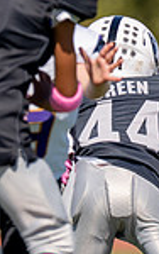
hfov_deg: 1.0
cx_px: 357
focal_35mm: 1353
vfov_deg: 1.6
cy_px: 65
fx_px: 9363
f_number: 2.8
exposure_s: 1/5000
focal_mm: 200
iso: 200
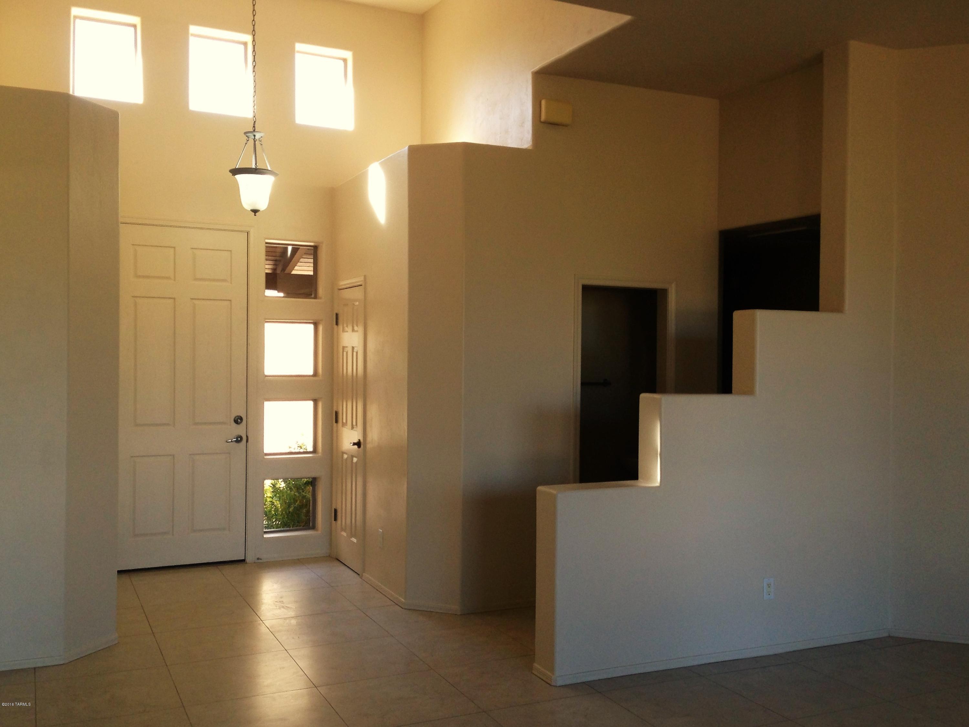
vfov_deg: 42.9
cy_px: 364
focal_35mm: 33
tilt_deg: +0.6
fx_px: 924
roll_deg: +0.2
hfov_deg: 55.4
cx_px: 484
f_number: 2.4
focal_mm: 4.12
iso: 64
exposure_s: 1/60
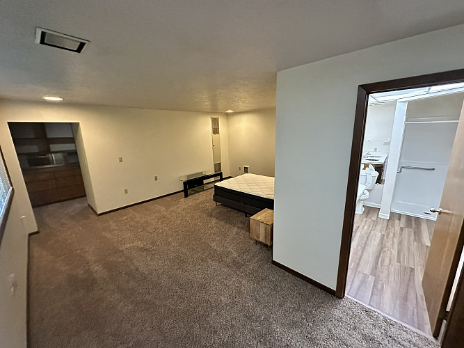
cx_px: 232
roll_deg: +0.3
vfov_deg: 85.7
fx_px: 188
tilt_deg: -13.1
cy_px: 174
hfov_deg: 102.1
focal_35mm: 14
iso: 1250
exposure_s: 1/60
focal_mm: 2.22
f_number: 2.2
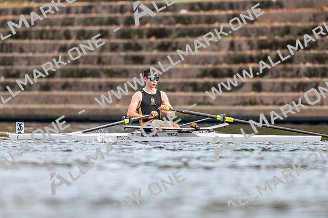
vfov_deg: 1.5
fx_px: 8195
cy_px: 109
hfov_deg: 2.3
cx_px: 164
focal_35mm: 900
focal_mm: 600
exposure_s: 1/2500
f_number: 4
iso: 1600
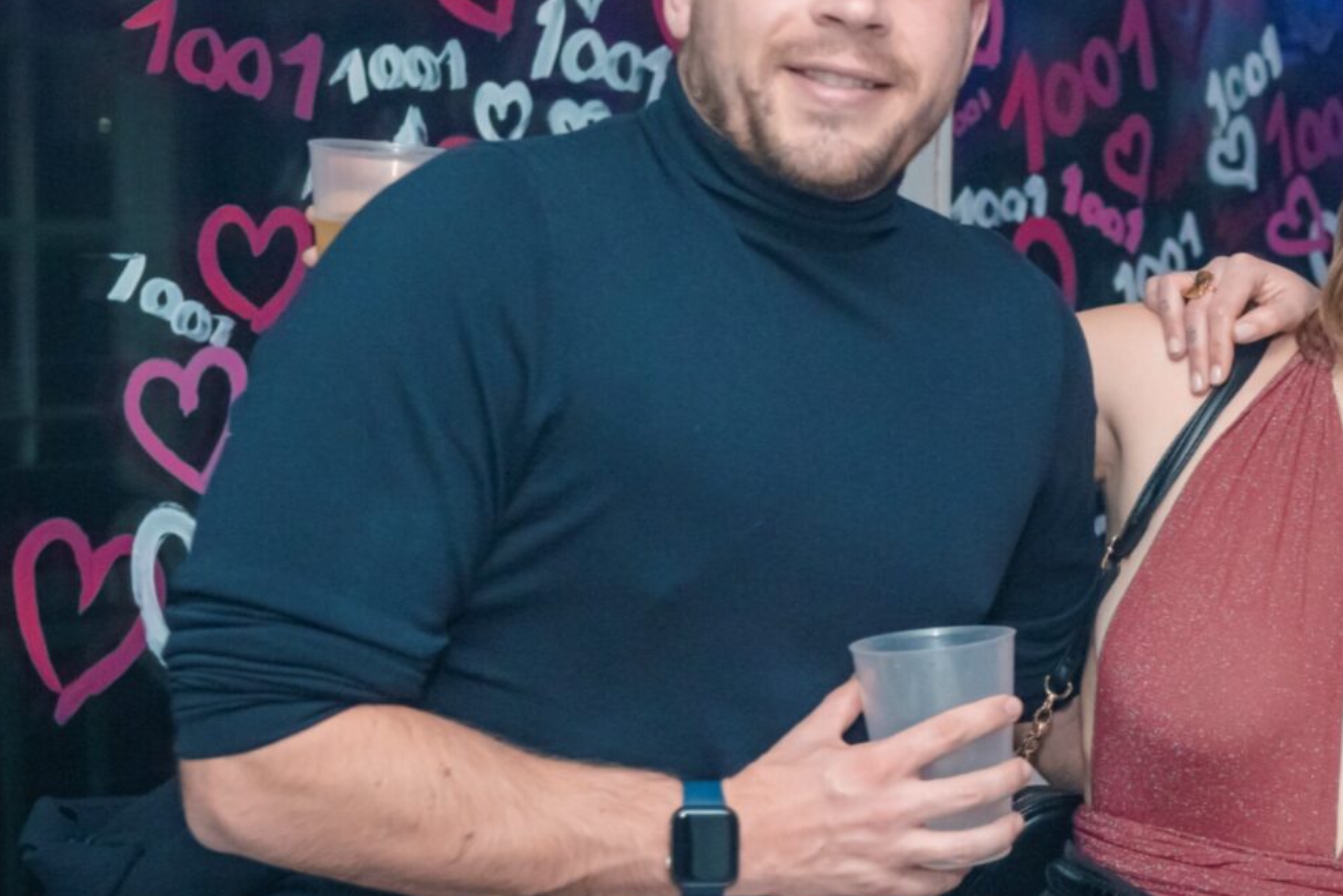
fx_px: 3433
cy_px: 569
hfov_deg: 21.3
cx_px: 1372
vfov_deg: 14.9
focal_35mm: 92
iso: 3200
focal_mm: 35
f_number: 2.8
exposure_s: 1/80
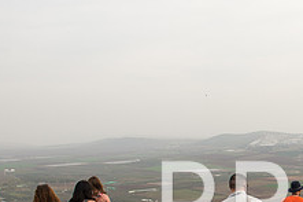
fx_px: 530
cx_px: 358
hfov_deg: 28.1
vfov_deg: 20.9
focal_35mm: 63
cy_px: 200
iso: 100
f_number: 3.5
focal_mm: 24
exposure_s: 1/640
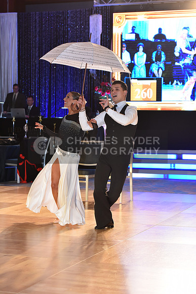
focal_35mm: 82
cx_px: 98
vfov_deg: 24.8
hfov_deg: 16.7
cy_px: 147
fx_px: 669
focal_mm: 82
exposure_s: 1/250
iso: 2000
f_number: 4.5
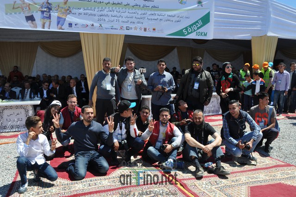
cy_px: 98
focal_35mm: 32
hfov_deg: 59.6
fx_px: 259
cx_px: 148
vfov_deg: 41.6
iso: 200
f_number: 13
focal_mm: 21
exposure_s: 1/160
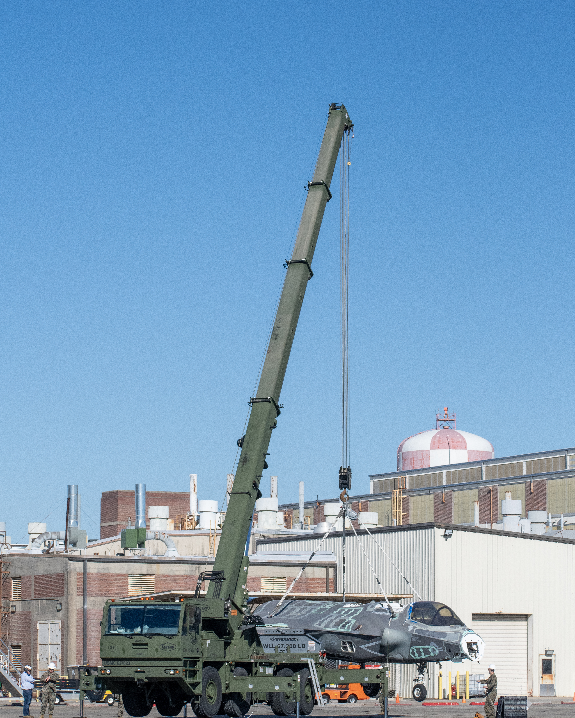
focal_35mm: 122
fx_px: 2595
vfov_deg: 15.8
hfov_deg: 12.6
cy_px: 317
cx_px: 287
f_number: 8
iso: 500
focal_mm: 72
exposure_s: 1/3200
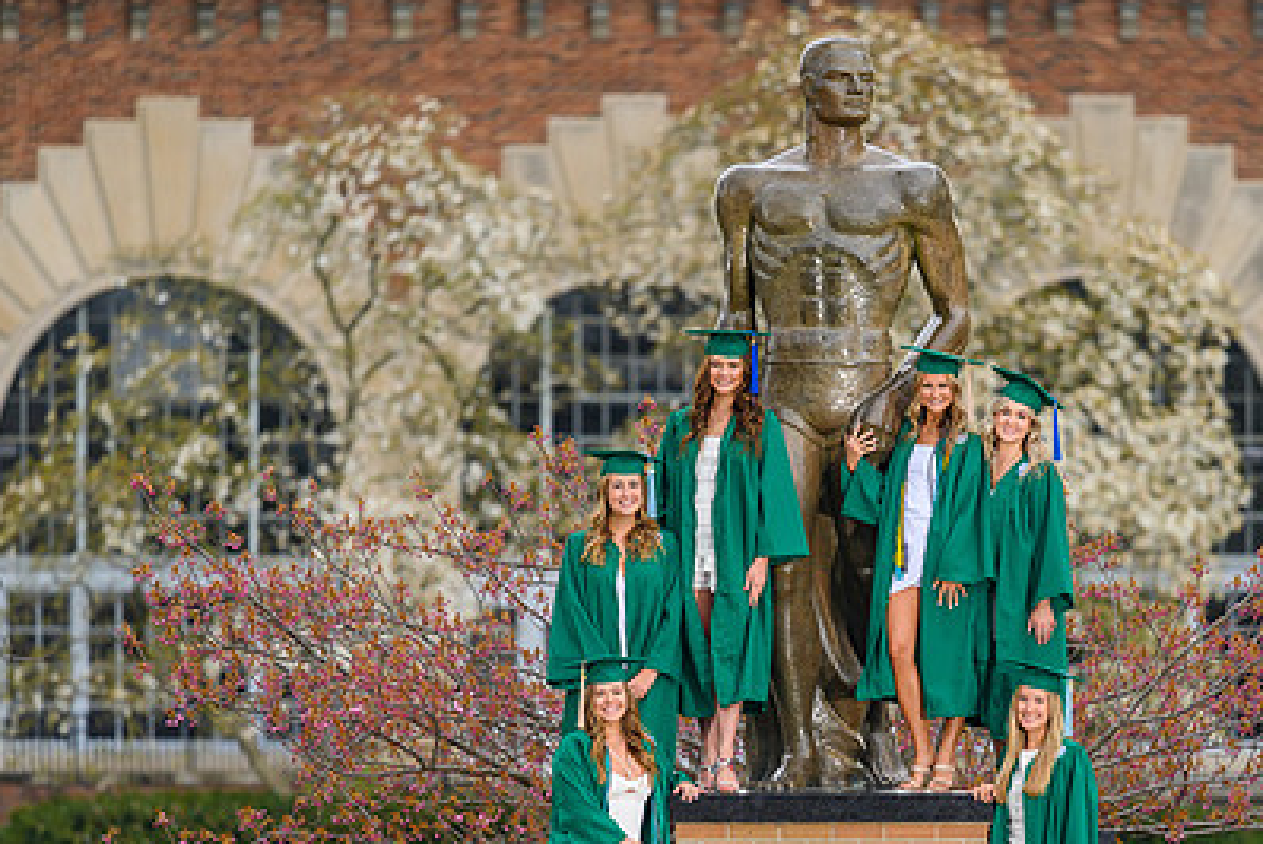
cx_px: 861
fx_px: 17238
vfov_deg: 2.8
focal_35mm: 491
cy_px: 601
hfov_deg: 4.2
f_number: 4
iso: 160
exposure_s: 1/200
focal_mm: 300
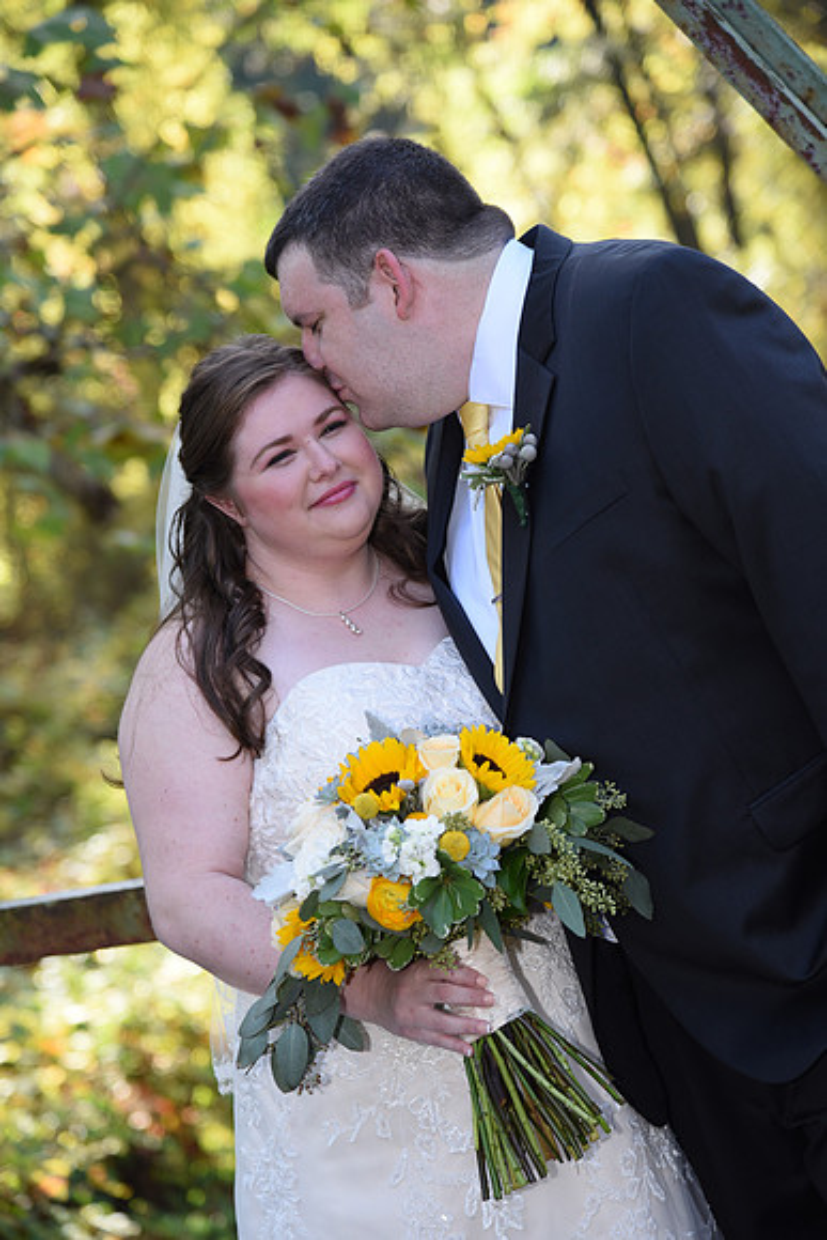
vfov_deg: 17.1
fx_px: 4132
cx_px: 414
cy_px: 620
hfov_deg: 11.4
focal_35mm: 120
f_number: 4.5
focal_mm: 120
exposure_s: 1/200
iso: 400
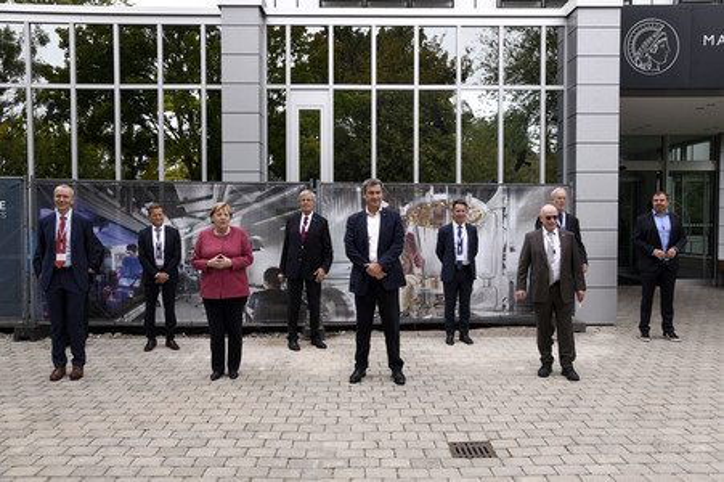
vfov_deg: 42.3
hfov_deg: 60.3
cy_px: 241
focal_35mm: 31
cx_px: 362
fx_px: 623
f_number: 8
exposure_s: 1/160
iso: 160
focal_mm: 31
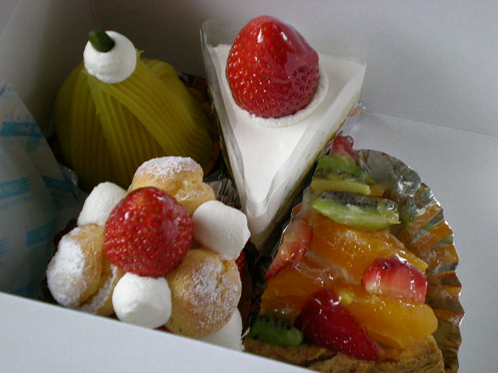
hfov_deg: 34.3
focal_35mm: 56
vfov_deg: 26.1
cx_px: 249
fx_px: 806
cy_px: 186
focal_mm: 9.3
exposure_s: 1/20.4
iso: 200
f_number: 3.9
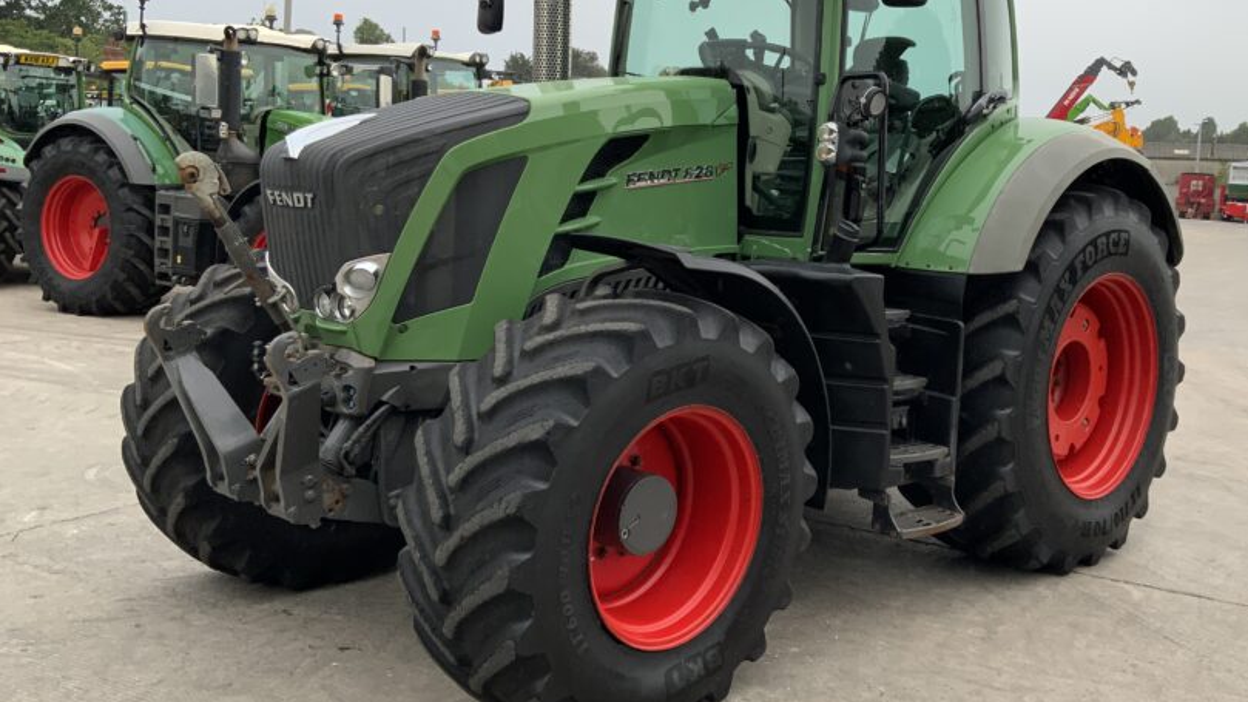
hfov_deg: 50.1
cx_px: 765
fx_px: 1324
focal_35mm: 40
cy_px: 295
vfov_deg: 29.7
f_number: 1.8
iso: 16
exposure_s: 1/256
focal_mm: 3
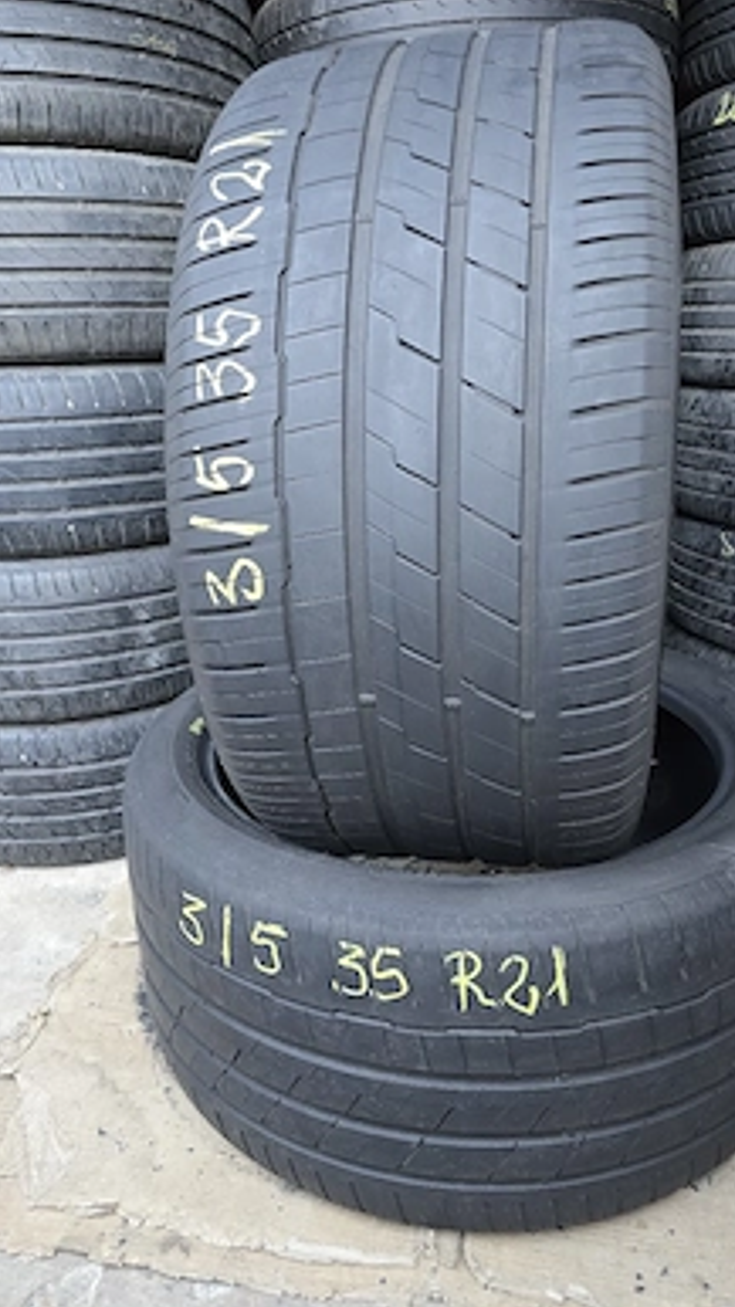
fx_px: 901
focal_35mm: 26
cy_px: 633
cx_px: 366
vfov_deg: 71.9
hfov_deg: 44.4
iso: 640
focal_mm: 6.3
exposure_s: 1/101
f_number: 1.7
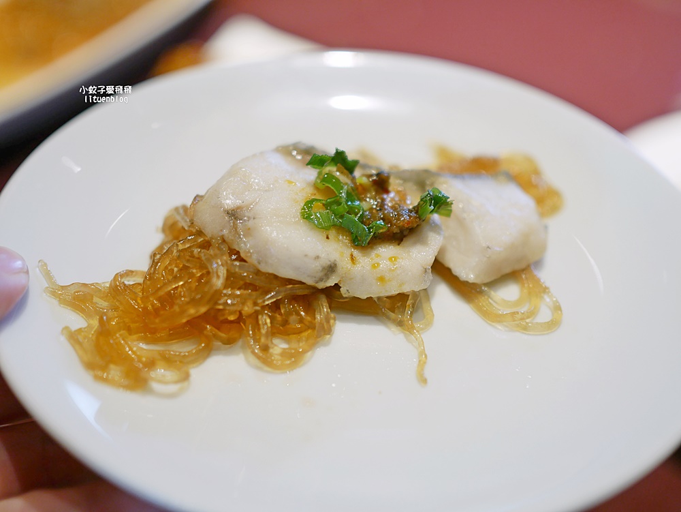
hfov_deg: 38.2
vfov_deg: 29.1
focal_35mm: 50
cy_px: 256
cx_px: 340
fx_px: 984
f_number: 1.8
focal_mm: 25
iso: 200
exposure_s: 1/200
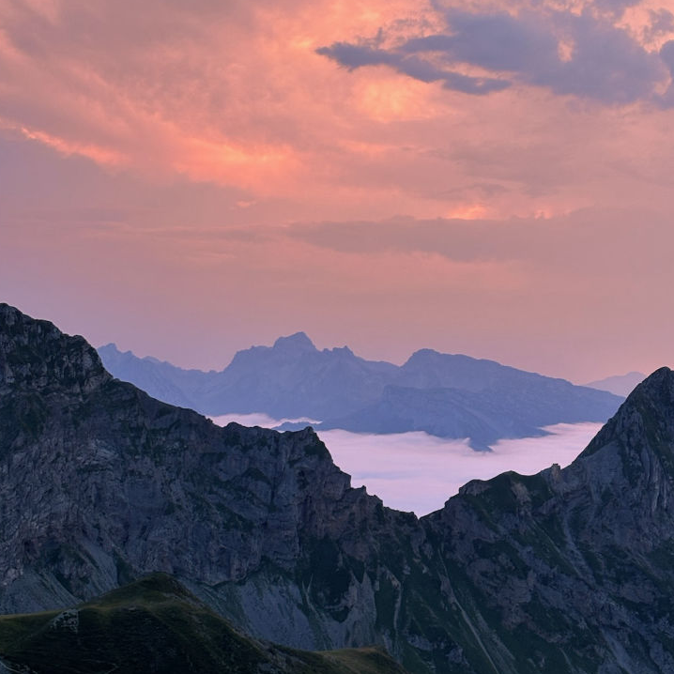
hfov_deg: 22.8
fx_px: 1674
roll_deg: +0.1
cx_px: 367
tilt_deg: +1.0
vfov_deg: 22.8
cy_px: 298
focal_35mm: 76
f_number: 1.6
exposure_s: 1/96
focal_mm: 5.96
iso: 50
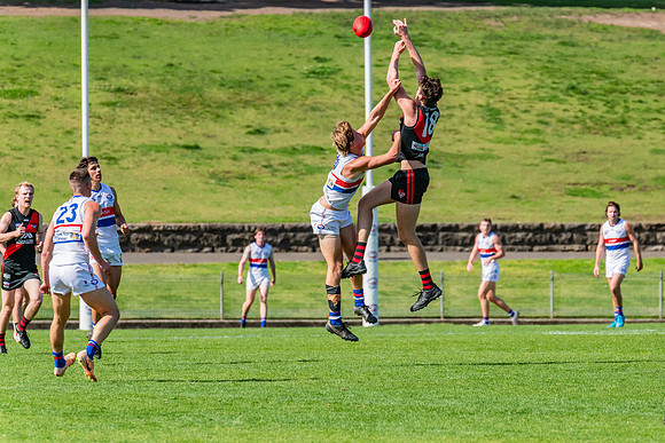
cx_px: 364
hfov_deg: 5.6
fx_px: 6855
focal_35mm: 371
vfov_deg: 3.7
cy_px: 211
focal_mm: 330
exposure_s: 1/1600
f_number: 9
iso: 800
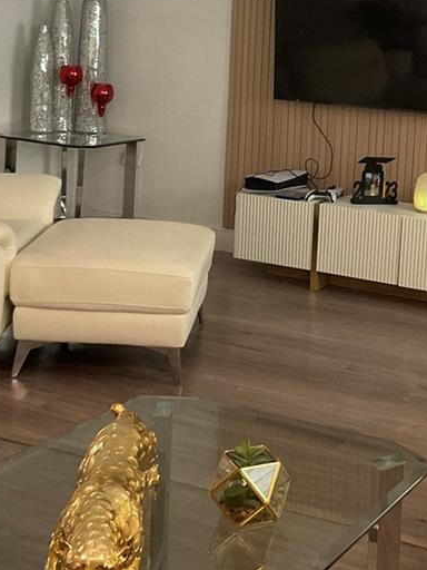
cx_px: 379
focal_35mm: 68
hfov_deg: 21.2
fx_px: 1118
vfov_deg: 28.1
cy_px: 135
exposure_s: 1/60
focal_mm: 3
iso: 125
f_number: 1.8
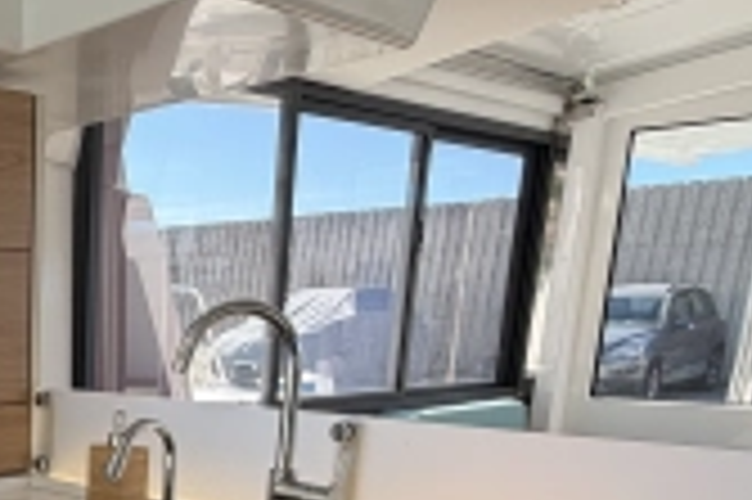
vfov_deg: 25.7
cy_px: 565
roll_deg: +0.8
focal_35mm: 48
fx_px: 1002
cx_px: -54
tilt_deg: -14.4
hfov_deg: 35.7
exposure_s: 1/217
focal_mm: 2.22
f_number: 2.2
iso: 40
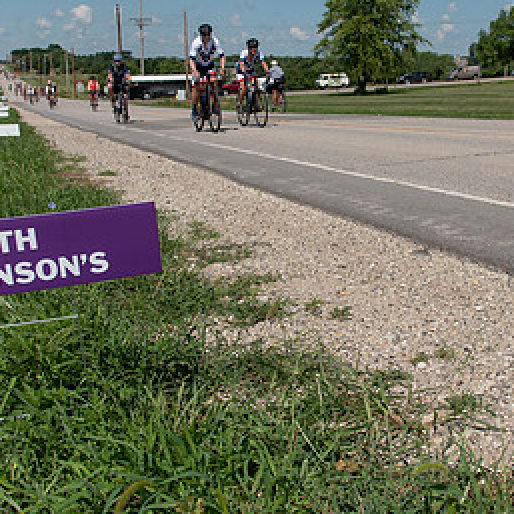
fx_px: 773
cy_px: 223
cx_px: 326
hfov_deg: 36.5
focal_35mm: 46
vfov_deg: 36.7
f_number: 7.1
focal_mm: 24
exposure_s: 1/2000
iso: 200
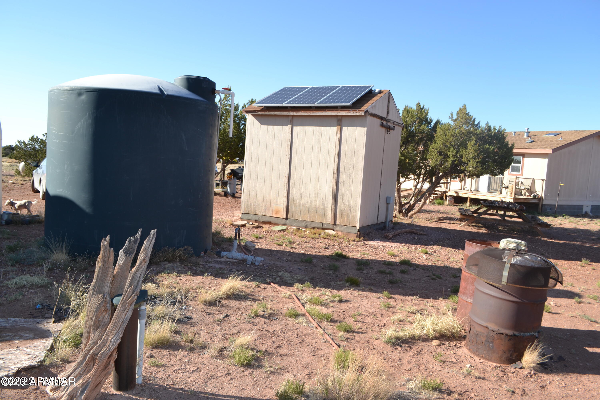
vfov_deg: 47.9
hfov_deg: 67.4
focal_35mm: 27
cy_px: 200
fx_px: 450
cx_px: 300
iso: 100
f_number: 7.1
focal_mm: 18
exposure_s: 1/200
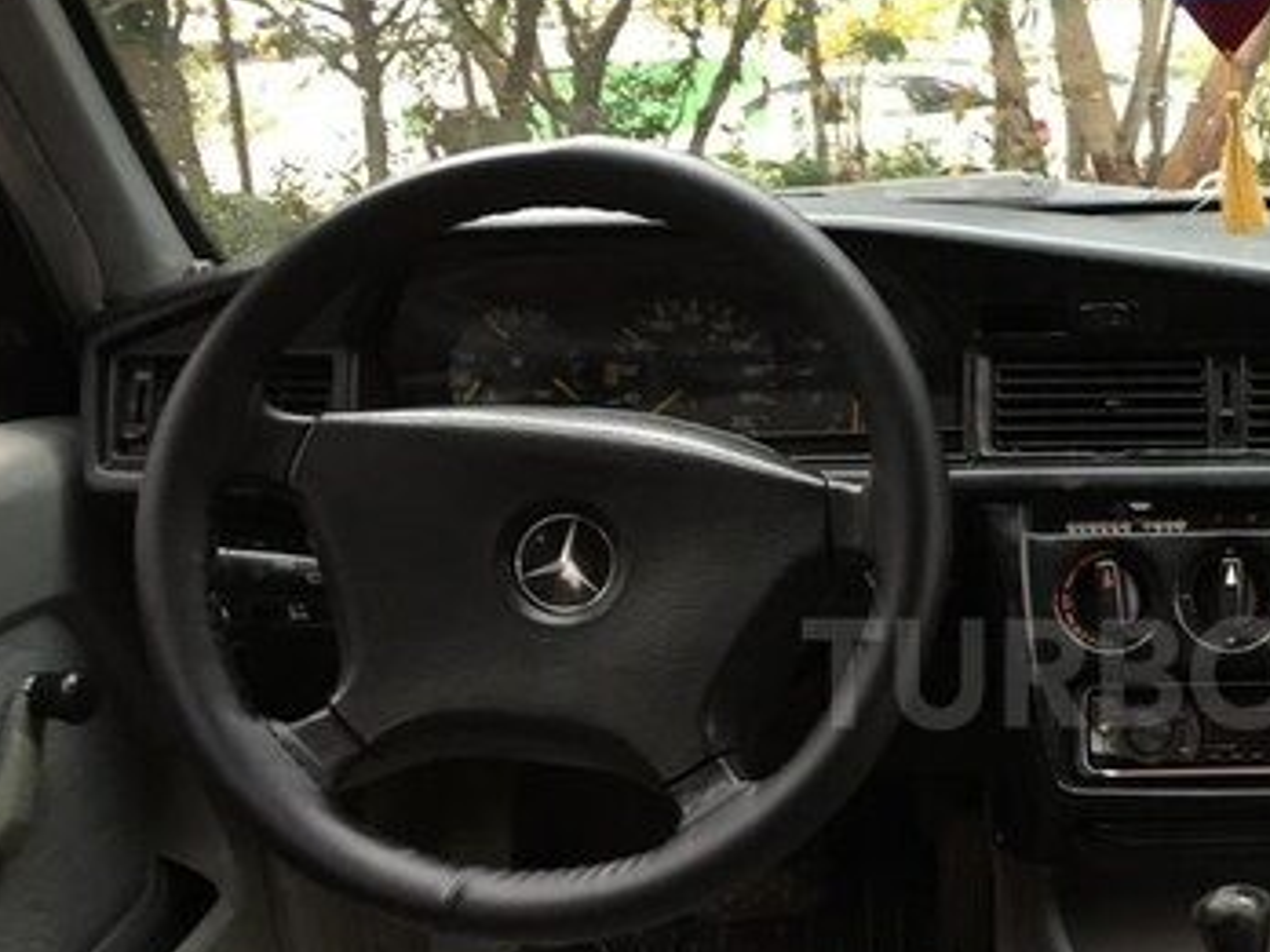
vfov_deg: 26.3
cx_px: 1175
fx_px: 2018
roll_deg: +3.2
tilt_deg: -12.1
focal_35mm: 55
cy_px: 673
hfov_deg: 32.9
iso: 100
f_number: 2.2
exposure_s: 1/33
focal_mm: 4.15
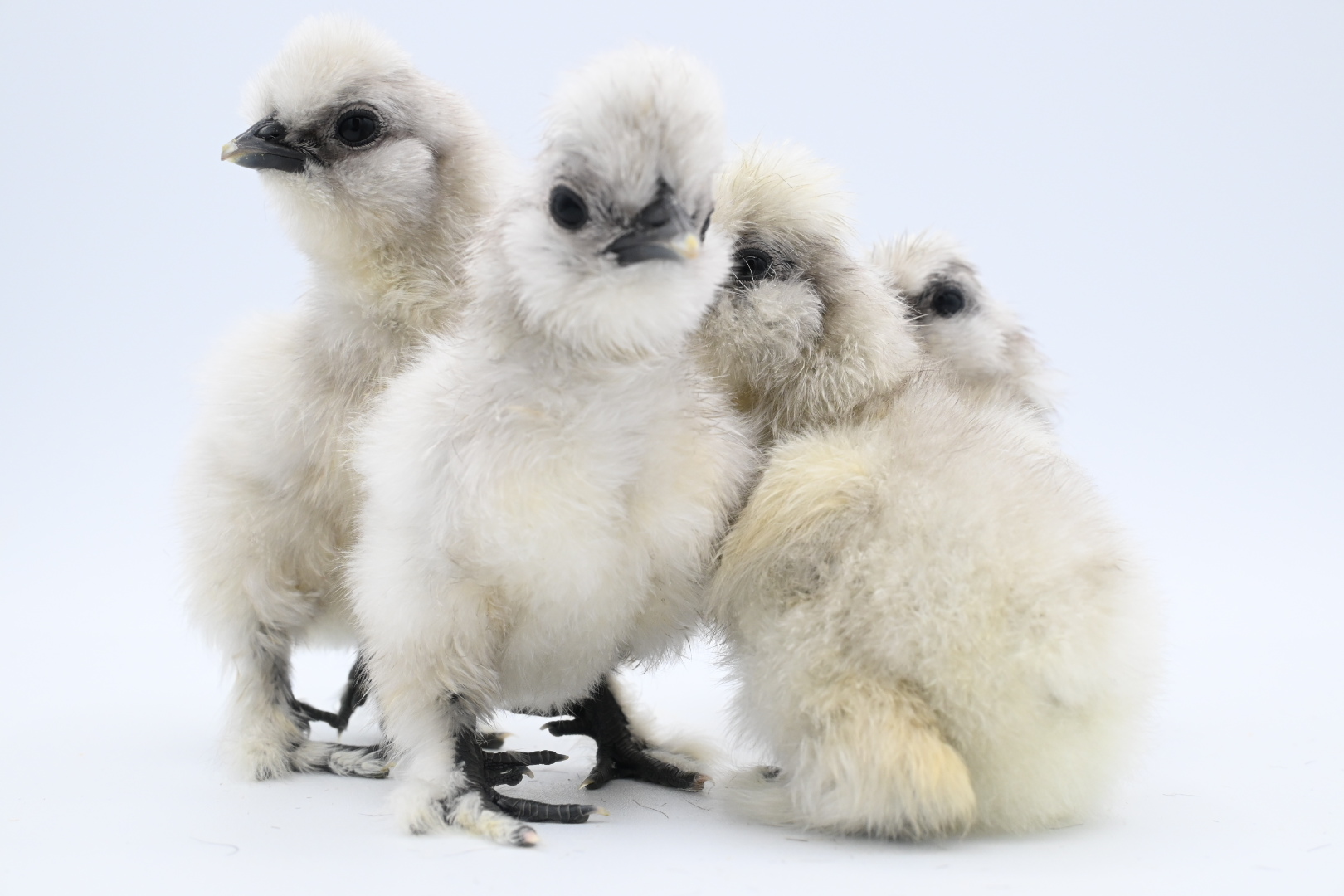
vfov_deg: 30.8
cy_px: 448
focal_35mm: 44
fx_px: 1624
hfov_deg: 45.0
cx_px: 672
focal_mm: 29
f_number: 10
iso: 800
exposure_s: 1/250
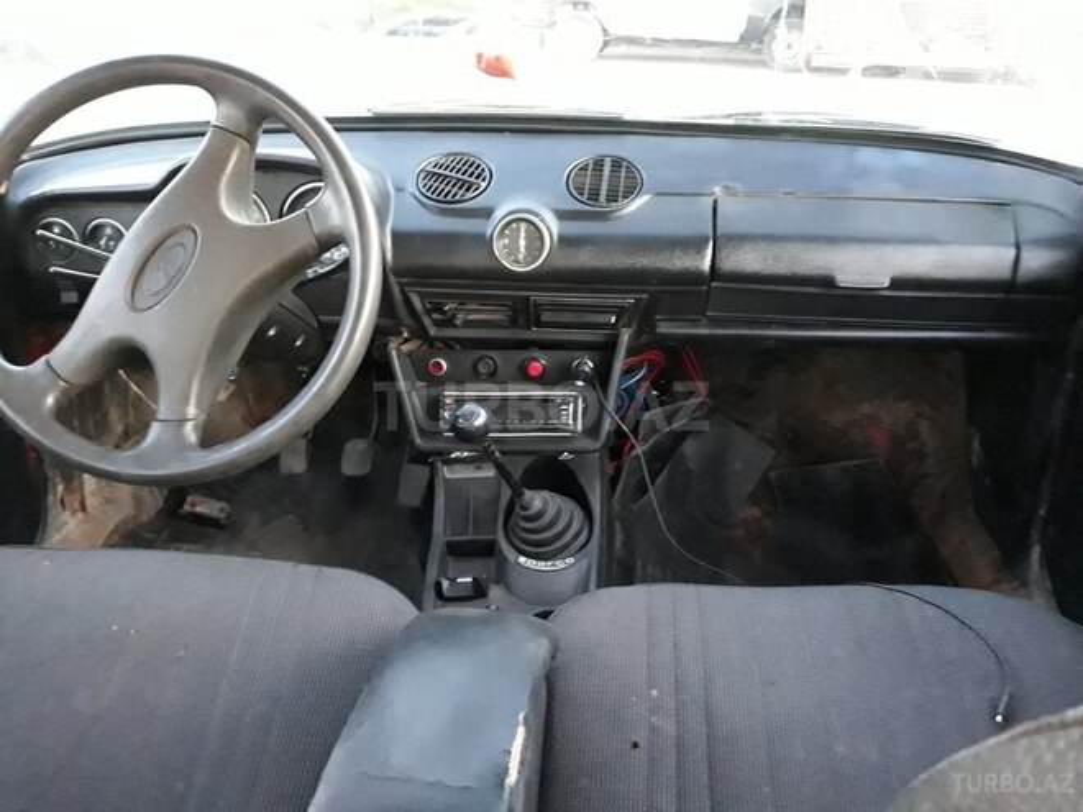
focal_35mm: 27
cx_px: 542
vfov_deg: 51.4
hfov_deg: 65.3
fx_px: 845
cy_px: 406
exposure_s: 1/17
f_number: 1.7
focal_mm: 3.71
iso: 800
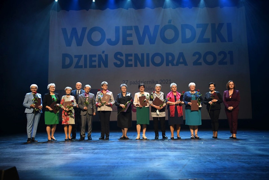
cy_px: 90
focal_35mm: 34
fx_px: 254
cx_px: 134
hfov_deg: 55.8
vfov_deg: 38.9
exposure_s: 1/500
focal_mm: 34
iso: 2000
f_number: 2.8
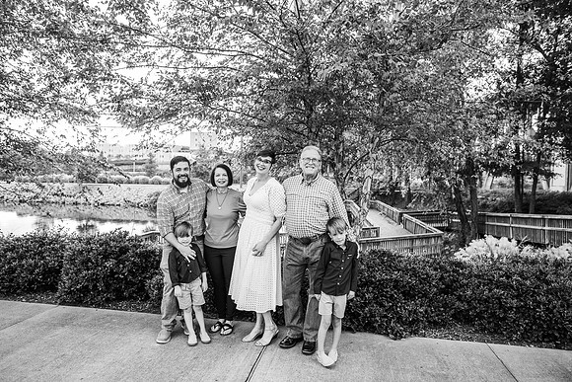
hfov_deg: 73.7
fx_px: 381
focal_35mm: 24
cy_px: 191
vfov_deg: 53.2
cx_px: 286
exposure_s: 1/200
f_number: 3.2
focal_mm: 24
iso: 640
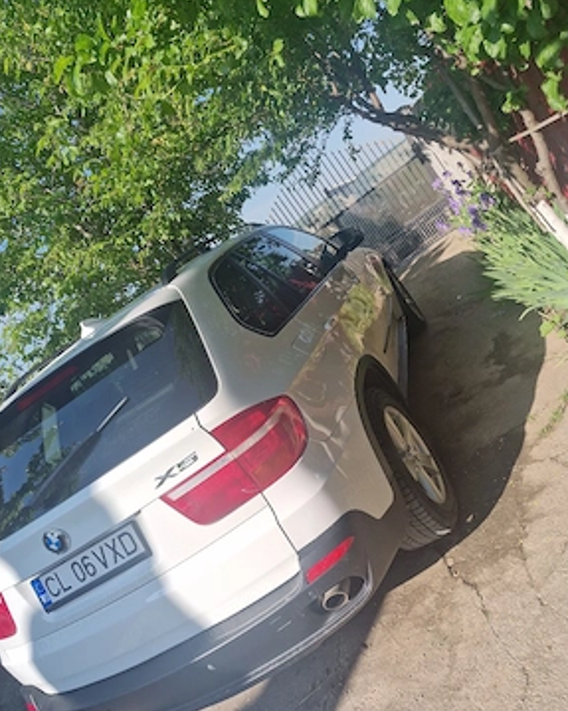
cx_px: 289
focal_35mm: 25
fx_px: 526
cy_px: 323
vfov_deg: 68.0
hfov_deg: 56.8
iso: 50
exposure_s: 1/1250
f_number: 1.8
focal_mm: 5.54
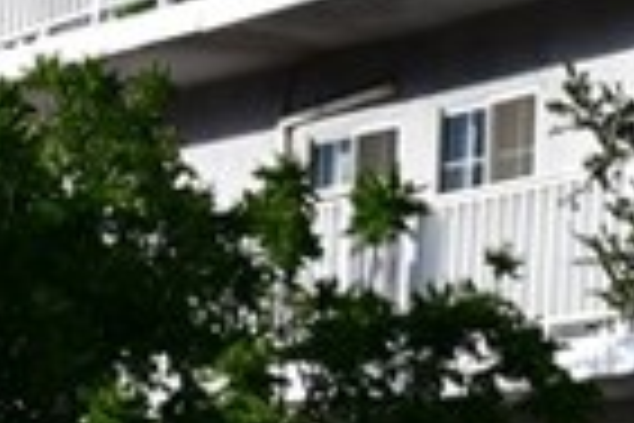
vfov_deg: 5.2
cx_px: 463
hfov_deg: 7.9
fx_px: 4614
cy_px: 151
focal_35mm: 262
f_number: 3.8
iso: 200
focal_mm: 24
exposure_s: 1/2500
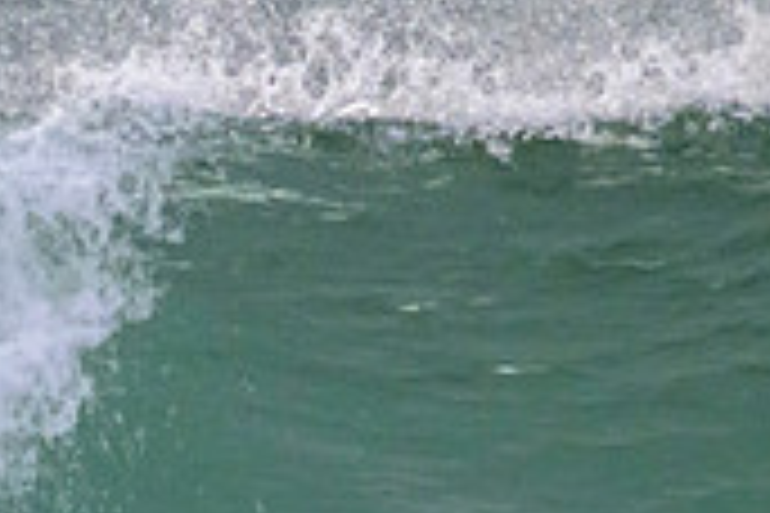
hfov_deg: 0.6
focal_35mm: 3242
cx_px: -118
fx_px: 69337
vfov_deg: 0.4
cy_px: 828
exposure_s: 1/1600
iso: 5000
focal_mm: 800
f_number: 11
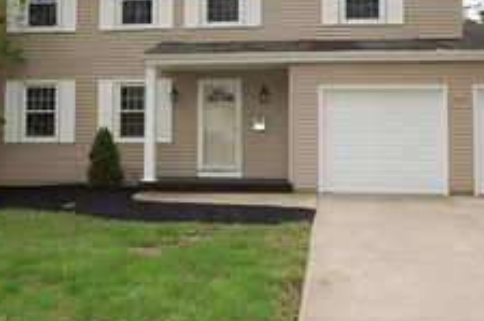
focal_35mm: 40
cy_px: 88
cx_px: 234
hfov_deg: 48.5
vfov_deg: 32.7
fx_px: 537
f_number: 5.6
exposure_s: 1/500
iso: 320
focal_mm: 12
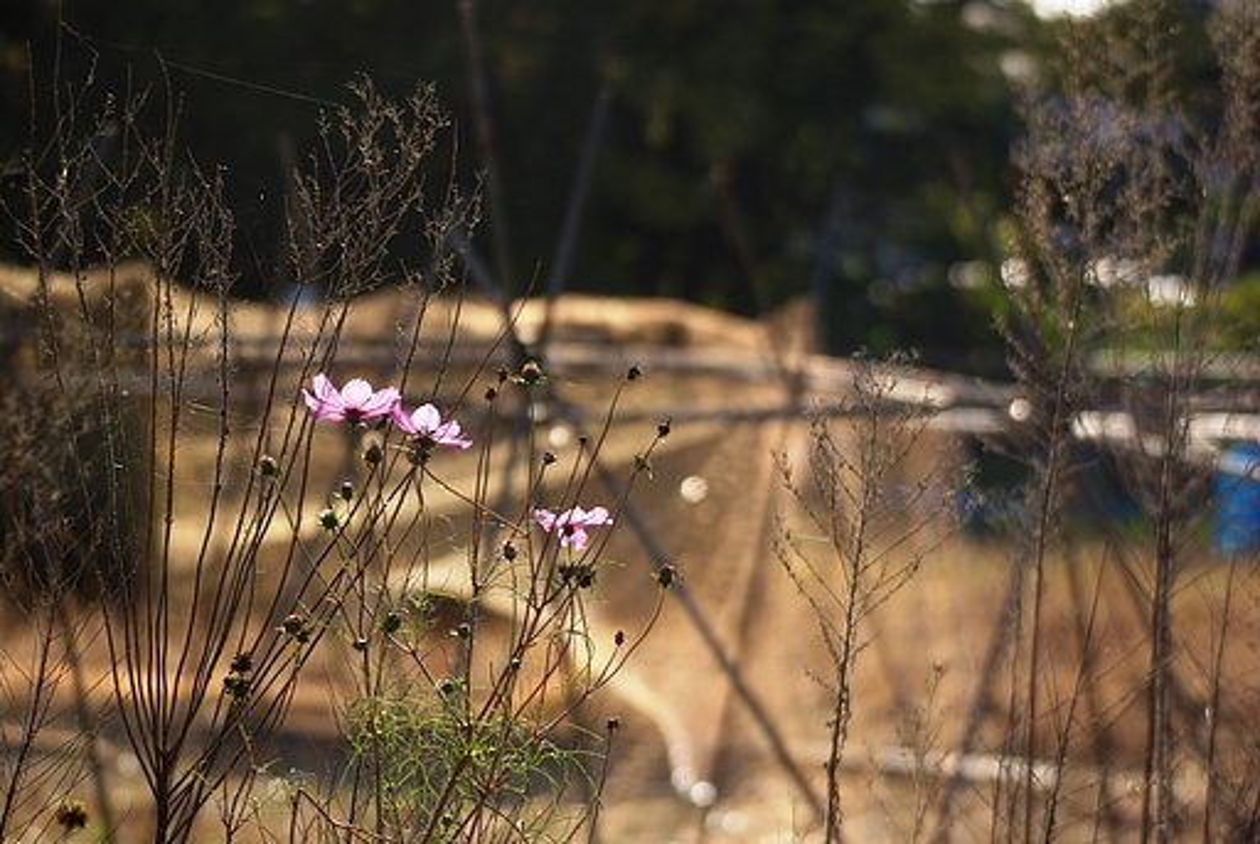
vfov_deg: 8.0
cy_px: 422
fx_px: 6046
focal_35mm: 172
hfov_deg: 11.9
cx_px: 630
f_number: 6.7
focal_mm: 115
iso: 100
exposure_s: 1/350
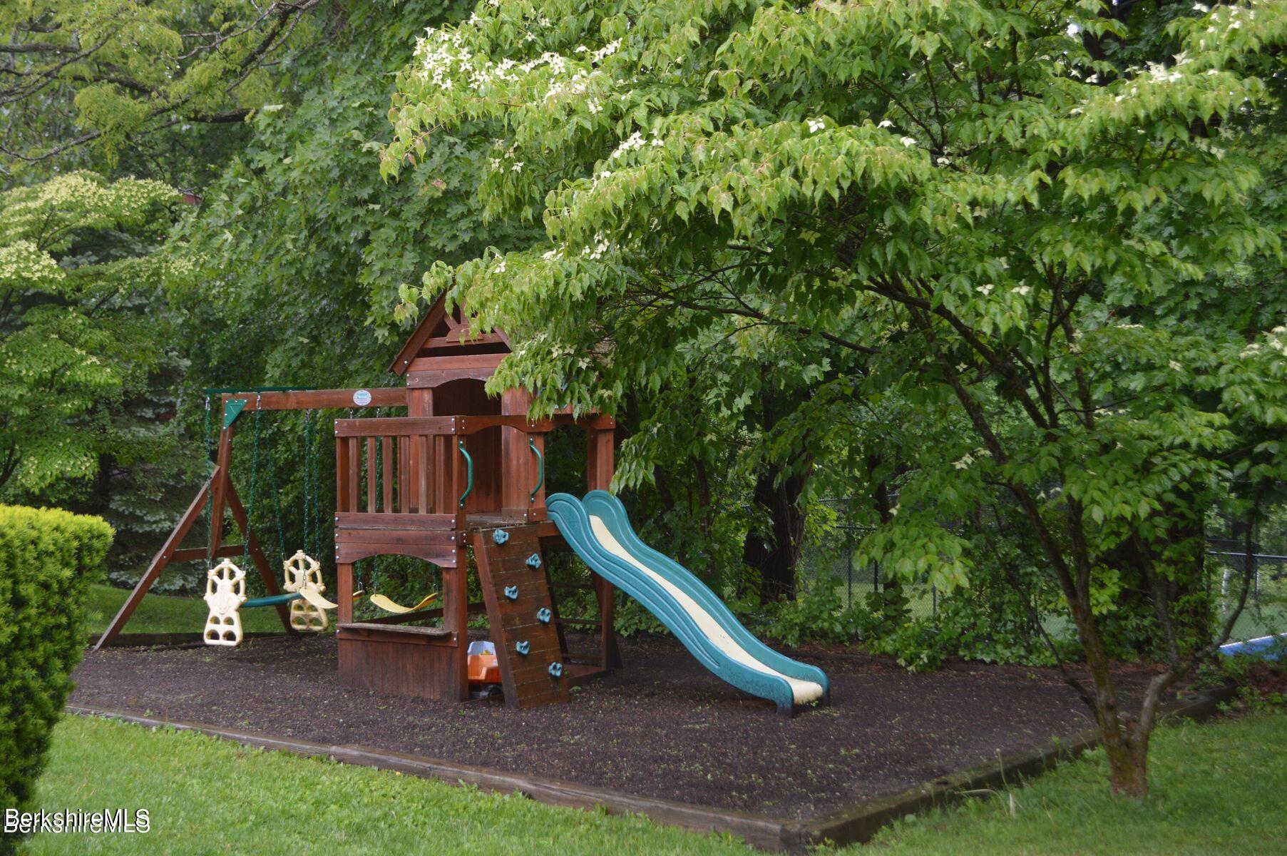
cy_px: 428
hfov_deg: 41.1
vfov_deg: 28.0
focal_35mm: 48
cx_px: 644
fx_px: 1714
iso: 400
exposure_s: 1/100
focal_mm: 32
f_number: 5
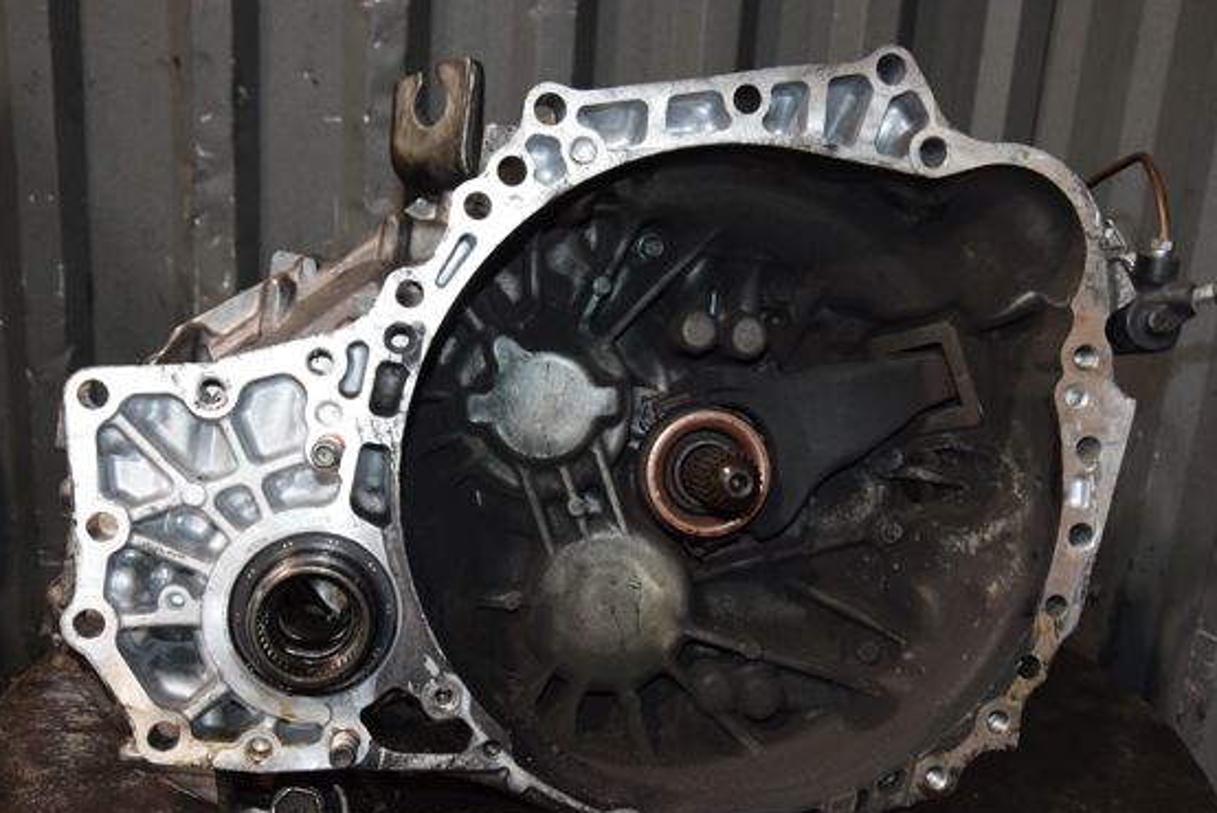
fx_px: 1522
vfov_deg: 29.9
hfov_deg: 43.6
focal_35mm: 45
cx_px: 626
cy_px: 411
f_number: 5.6
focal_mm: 26
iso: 1600
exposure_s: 1/60
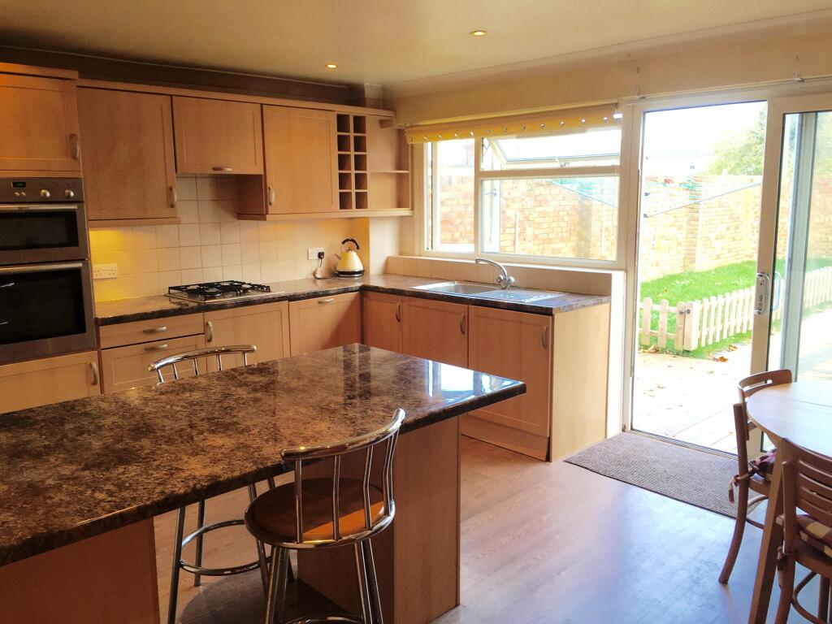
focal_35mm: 29
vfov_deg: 48.2
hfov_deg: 61.7
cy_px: 312
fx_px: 697
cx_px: 416
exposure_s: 1/50
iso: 32
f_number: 2.2
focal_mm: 4.15
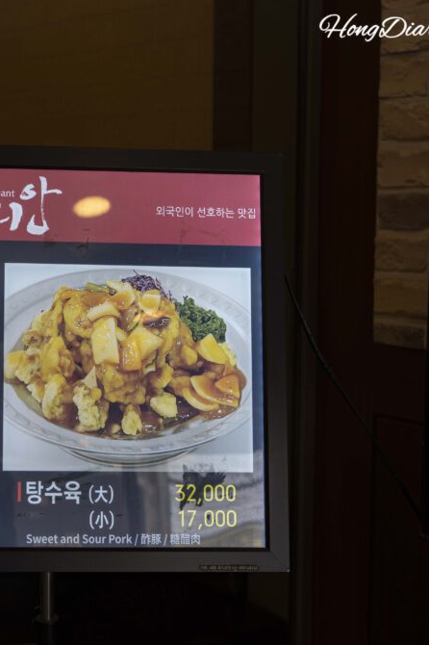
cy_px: 325
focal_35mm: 52
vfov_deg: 38.2
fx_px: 930
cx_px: -12
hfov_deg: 24.6
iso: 500
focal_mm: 34
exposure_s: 1/160
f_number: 4.5
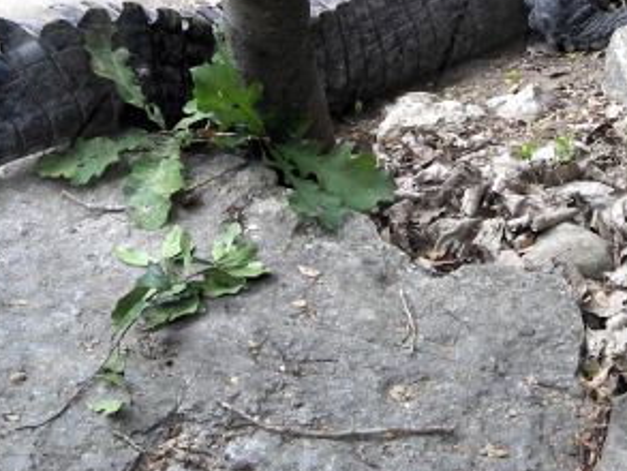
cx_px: 454
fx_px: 1504
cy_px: -34
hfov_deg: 23.4
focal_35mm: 83
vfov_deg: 17.3
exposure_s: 1/42
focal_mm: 6.3
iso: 50
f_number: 3.2
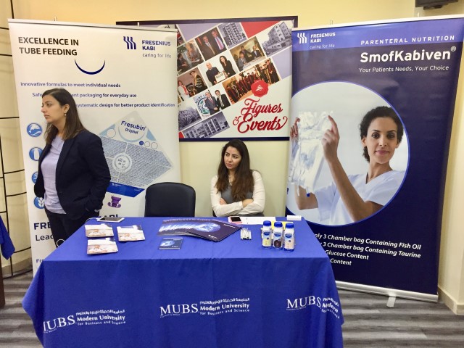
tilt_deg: -11.5
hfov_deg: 61.7
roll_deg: -0.6
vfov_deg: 48.2
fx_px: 389
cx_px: 232
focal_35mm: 29
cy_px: 174
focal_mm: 4.15
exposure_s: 1/33
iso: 80
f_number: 2.2
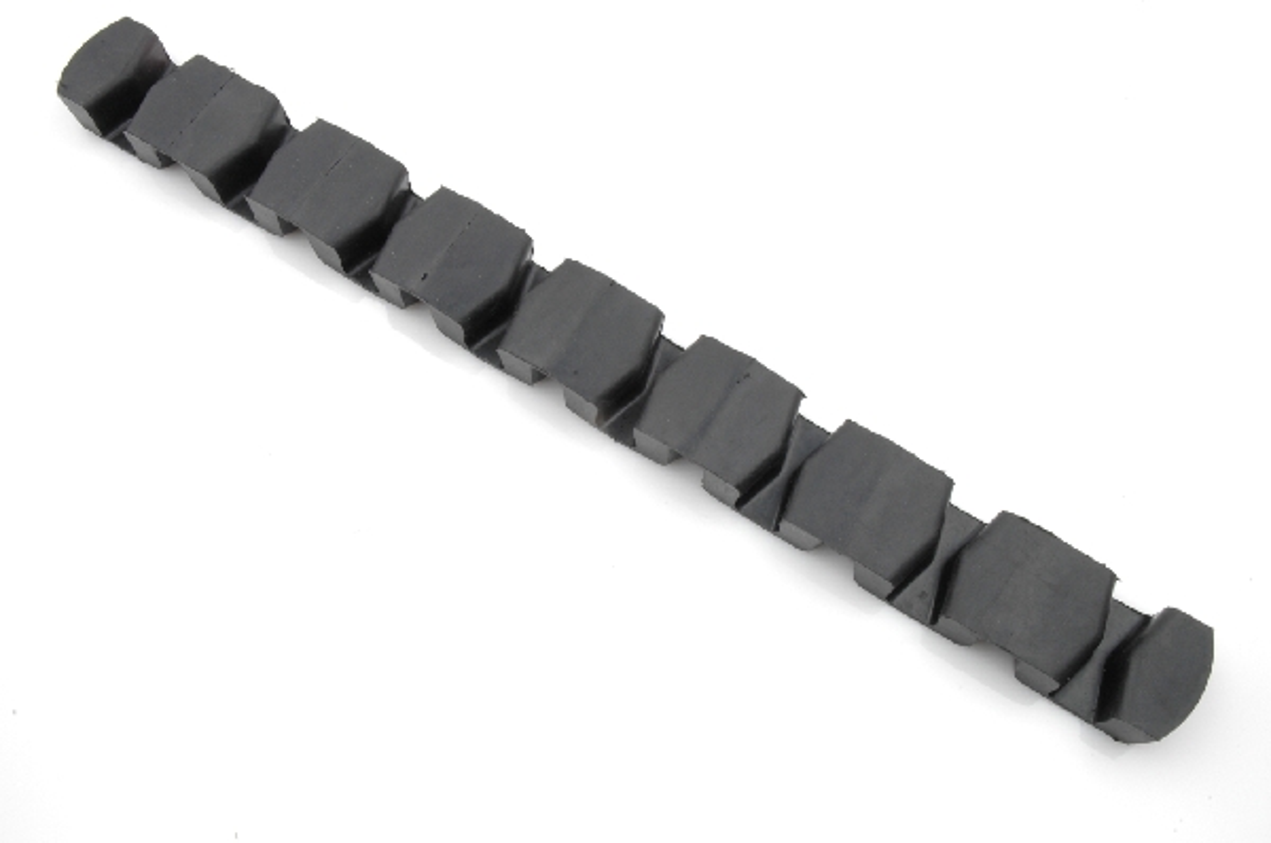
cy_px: 422
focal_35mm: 40
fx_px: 1428
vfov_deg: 32.9
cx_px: 636
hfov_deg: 48.0
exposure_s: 1
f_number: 25
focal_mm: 27
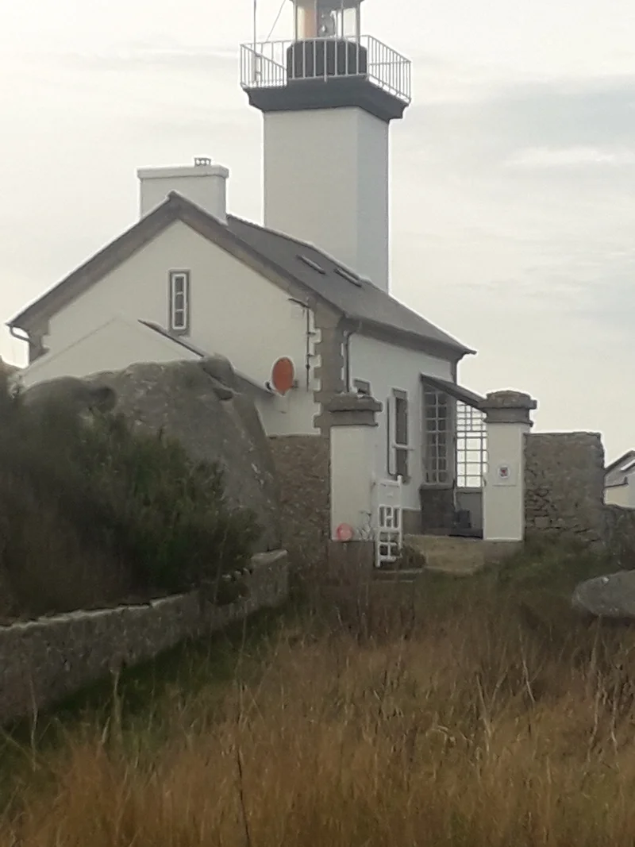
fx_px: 661
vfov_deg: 65.3
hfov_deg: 51.3
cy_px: 424
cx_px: 318
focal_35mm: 27
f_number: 1.9
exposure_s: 1/392
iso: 40
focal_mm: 3.6
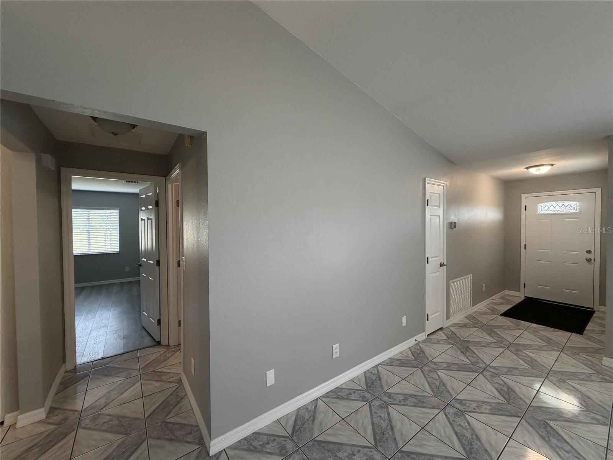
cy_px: 230
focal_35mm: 14
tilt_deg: -1.7
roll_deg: +0.5
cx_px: 306
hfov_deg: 102.1
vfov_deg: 85.7
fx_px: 248
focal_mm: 2.22
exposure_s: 1/60
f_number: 2.2
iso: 200
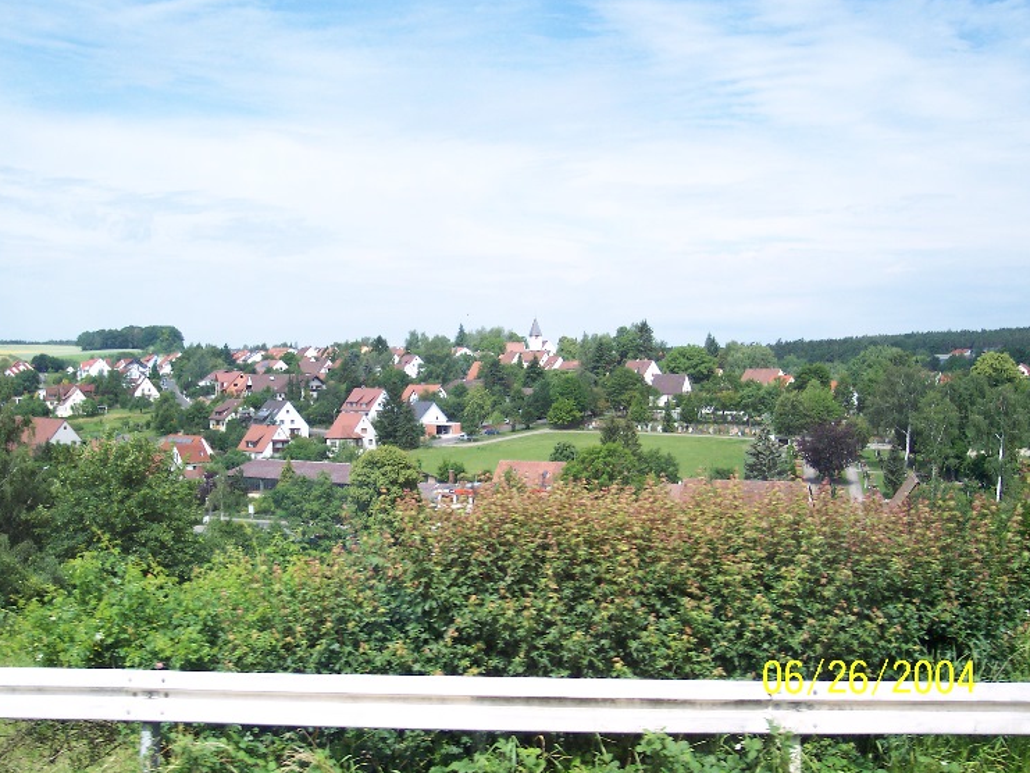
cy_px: 364
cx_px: 477
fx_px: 1220
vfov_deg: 35.1
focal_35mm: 41
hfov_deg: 45.7
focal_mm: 8
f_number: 2.8
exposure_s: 1/700
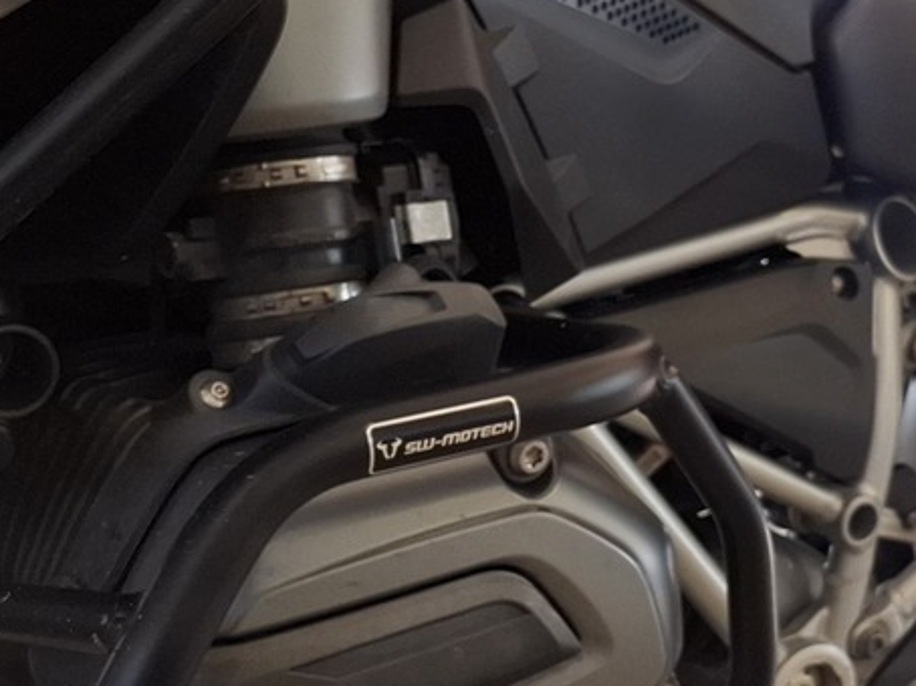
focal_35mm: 73
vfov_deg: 20.1
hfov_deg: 26.4
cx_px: 680
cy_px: 466
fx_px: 1931
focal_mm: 5.54
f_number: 1.8
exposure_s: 1/101
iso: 50
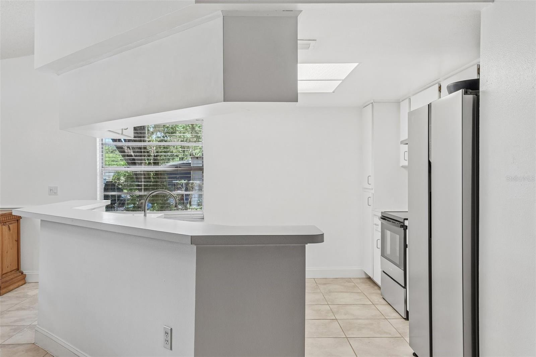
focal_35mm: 30
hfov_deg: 61.9
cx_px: 268
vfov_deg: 43.6
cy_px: 178
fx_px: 447
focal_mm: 20
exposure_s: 1/50
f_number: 8
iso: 500
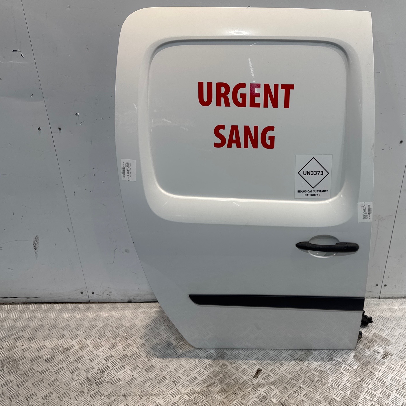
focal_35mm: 29
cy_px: 201
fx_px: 385
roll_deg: -0.3
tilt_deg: -26.6
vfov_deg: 55.6
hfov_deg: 54.9
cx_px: 256
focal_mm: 6.76
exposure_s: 1/161
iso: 64
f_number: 1.78
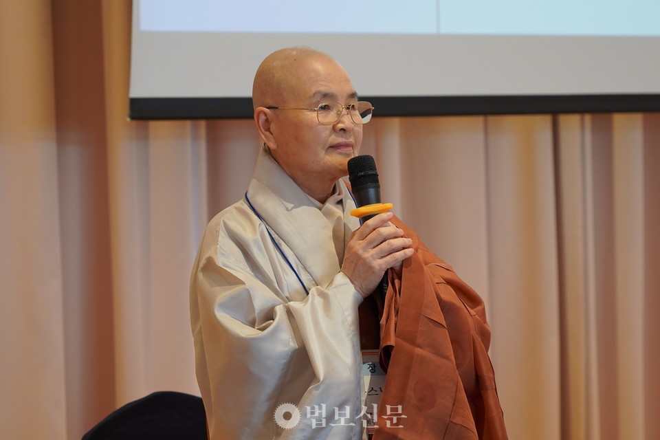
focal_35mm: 123
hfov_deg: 16.7
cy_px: 220
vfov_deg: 11.1
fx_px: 2255
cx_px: 330
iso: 1250
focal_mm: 82
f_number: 4
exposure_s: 1/160
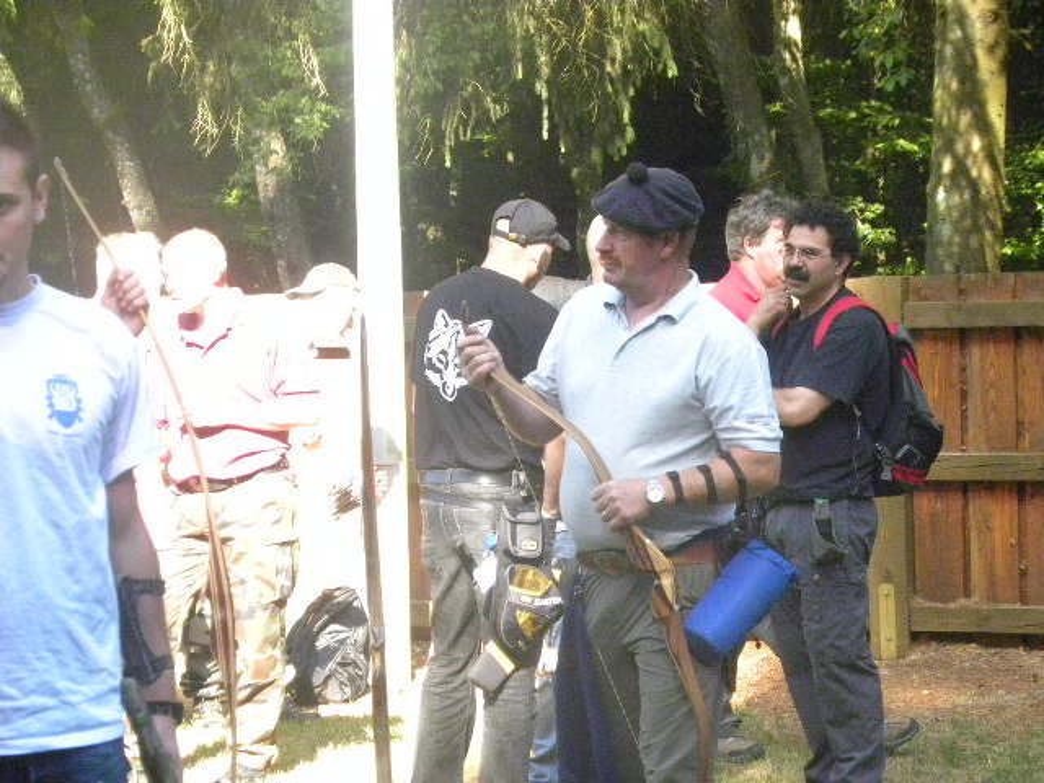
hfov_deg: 10.7
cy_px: 392
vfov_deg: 8.1
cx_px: 522
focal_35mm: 184
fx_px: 5549
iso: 800
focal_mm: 32.7
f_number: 4.5
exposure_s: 1/405
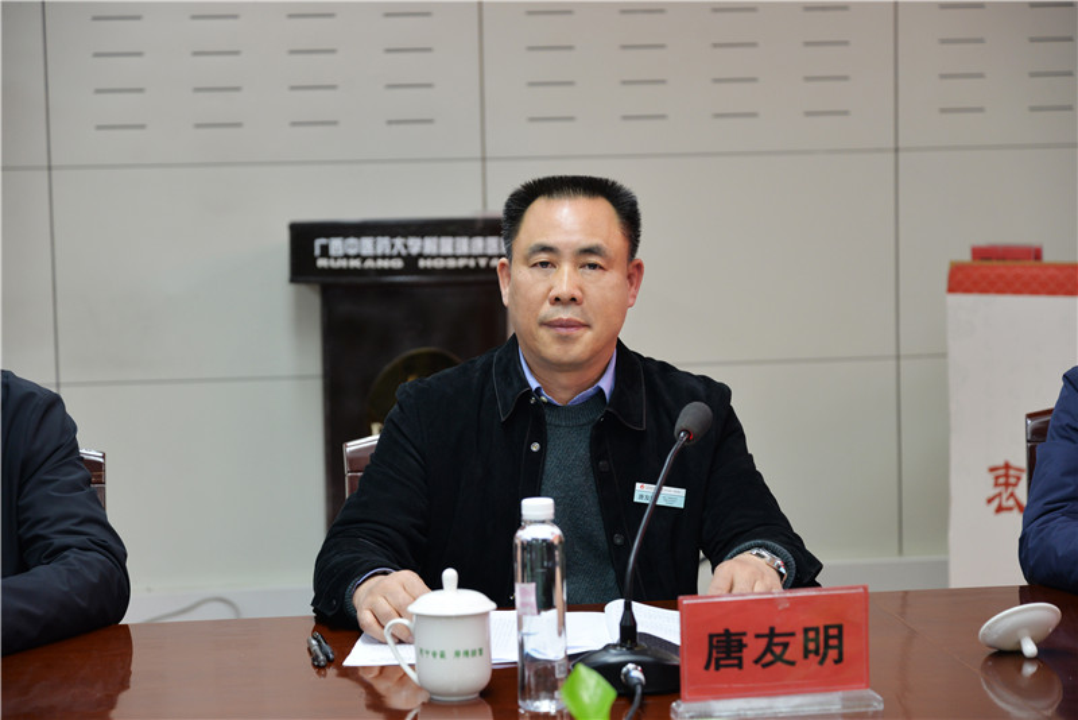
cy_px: 360
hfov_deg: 23.9
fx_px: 2546
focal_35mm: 85
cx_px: 539
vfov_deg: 16.1
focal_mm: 85
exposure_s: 1/60
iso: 720
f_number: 4.5
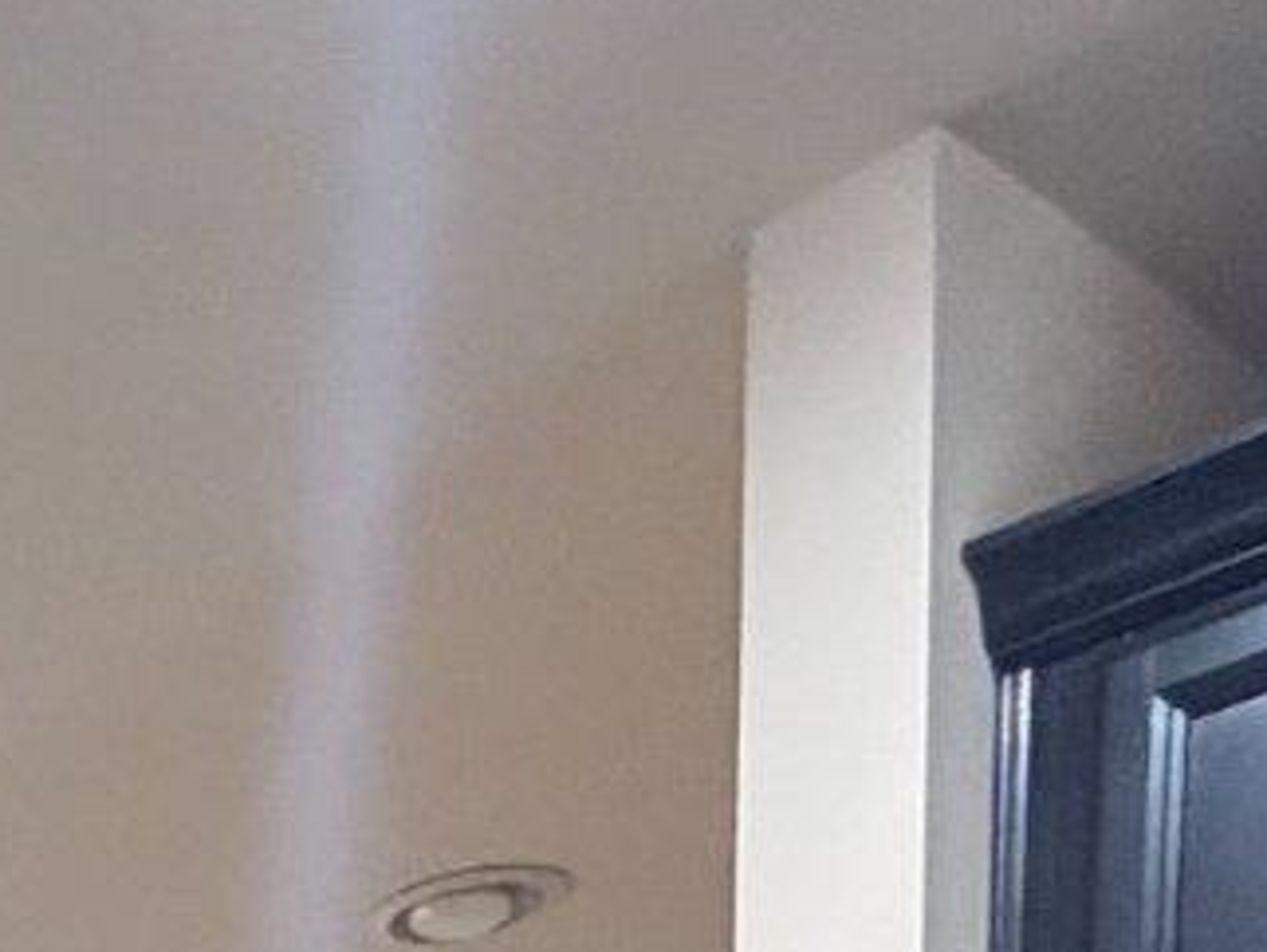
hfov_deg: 18.6
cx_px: -807
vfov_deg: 11.3
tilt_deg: -9.1
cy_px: 2742
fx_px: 3260
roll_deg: +2.3
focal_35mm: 89
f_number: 2.2
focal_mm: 2.22
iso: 500
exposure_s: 1/60
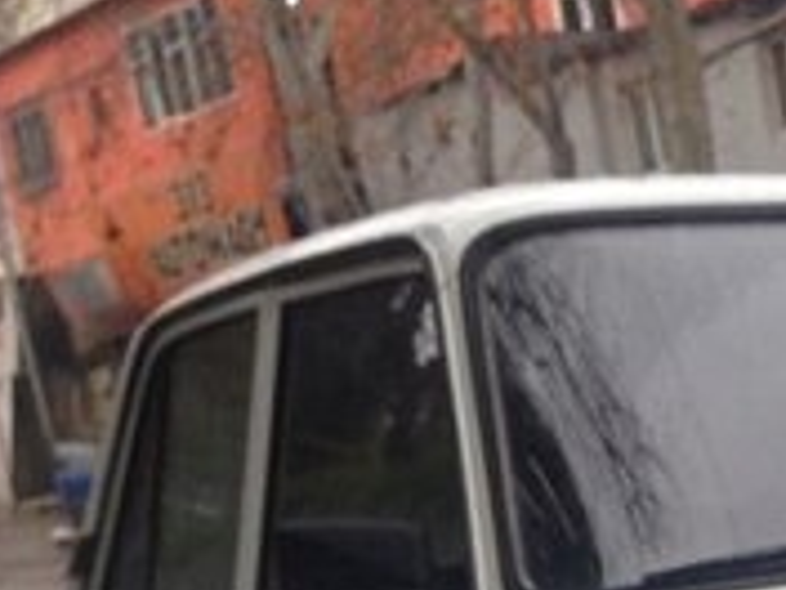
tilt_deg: -14.1
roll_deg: +8.7
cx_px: 1134
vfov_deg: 11.2
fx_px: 2816
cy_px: 1008
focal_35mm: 124
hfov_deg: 14.9
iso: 64
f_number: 2.4
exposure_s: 1/60
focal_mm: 4.12
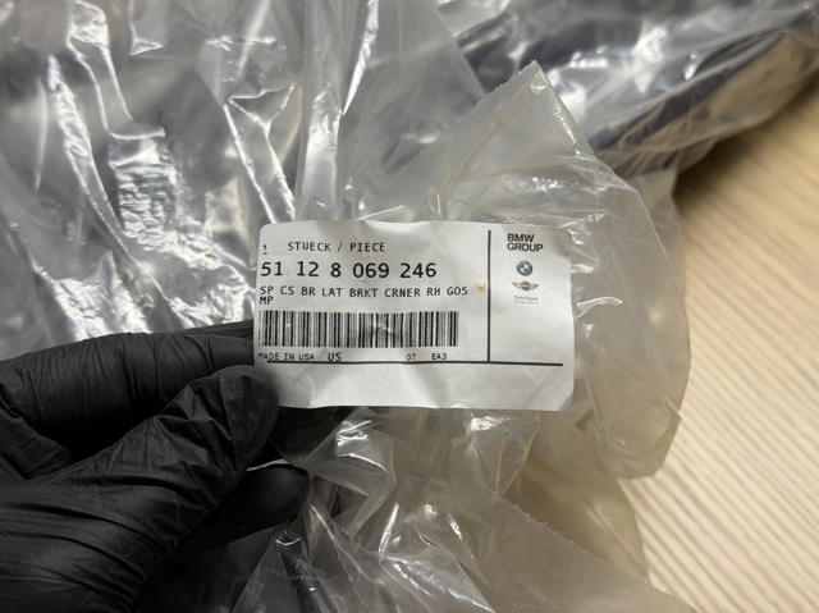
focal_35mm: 48
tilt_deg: -56.7
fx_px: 1135
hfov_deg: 39.7
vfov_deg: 30.2
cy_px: 306
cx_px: 410
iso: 64
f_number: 1.78
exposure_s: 1/50
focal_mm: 6.76
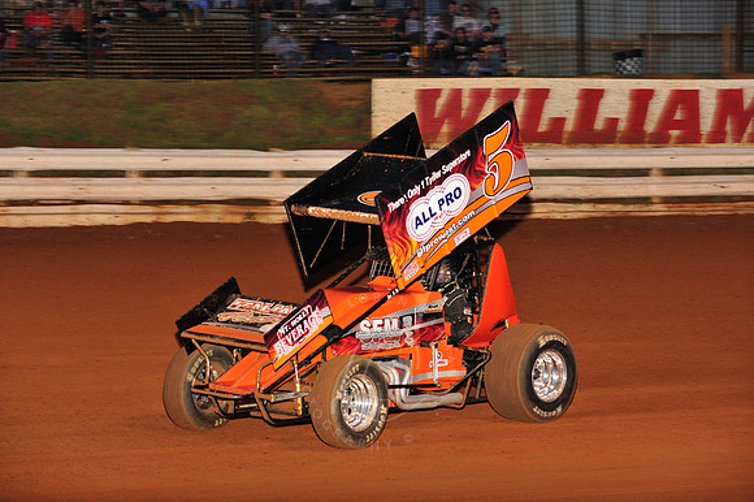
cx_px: 377
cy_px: 251
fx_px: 2344
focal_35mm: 112
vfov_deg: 12.2
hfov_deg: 18.3
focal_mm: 112
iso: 1000
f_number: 5.6
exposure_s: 1/320
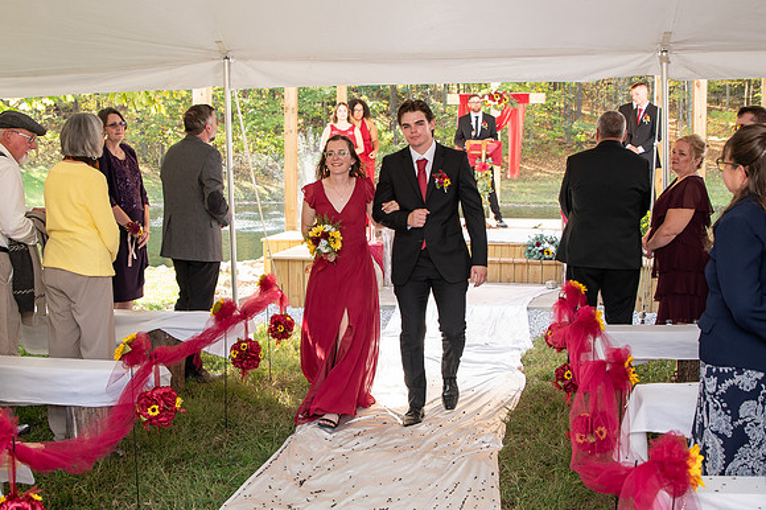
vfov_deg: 35.3
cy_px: 234
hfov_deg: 51.1
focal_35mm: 38
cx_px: 364
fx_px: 801
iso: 250
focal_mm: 24
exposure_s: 1/160
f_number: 3.2
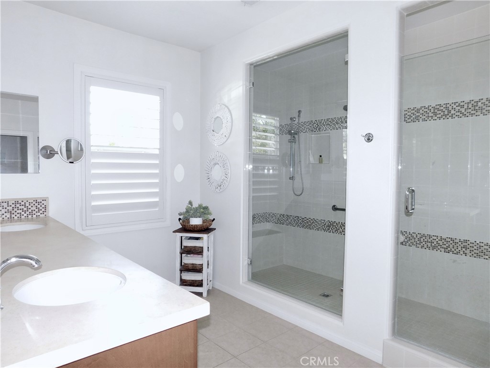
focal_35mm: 23
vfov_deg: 58.9
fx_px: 326
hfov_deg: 73.9
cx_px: 245
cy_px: 184
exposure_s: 1/30
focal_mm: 4
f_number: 3
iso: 200
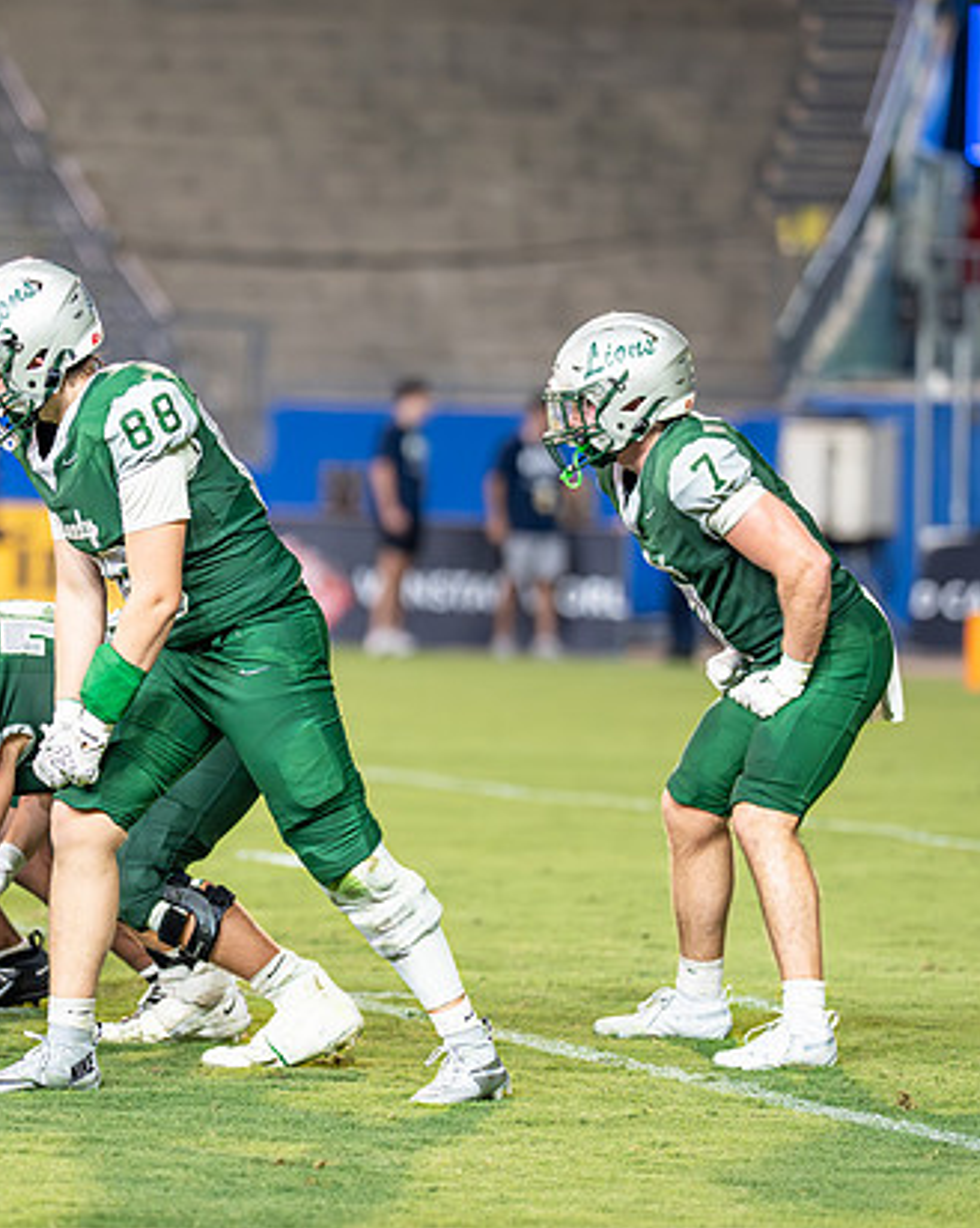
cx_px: 139
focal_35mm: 266
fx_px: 9655
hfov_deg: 5.8
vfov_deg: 7.3
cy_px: 654
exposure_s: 1/1600
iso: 1600
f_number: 1.8
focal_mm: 135
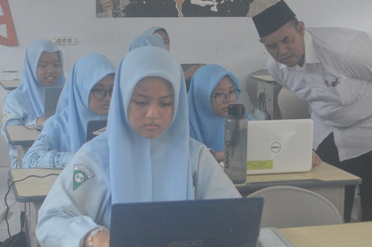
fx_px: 784
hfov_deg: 26.7
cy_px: 111
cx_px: 180
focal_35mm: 76
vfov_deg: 17.9
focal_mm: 36
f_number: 5
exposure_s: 1/160
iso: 3200
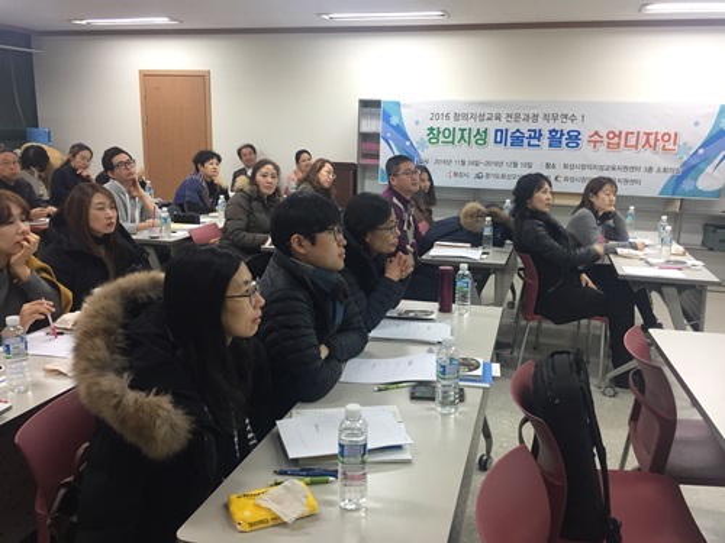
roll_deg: -1.3
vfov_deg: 48.2
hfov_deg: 61.7
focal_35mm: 29
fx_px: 607
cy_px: 272
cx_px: 362
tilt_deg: -11.5
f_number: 2.2
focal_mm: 4.15
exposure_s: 1/30
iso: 80
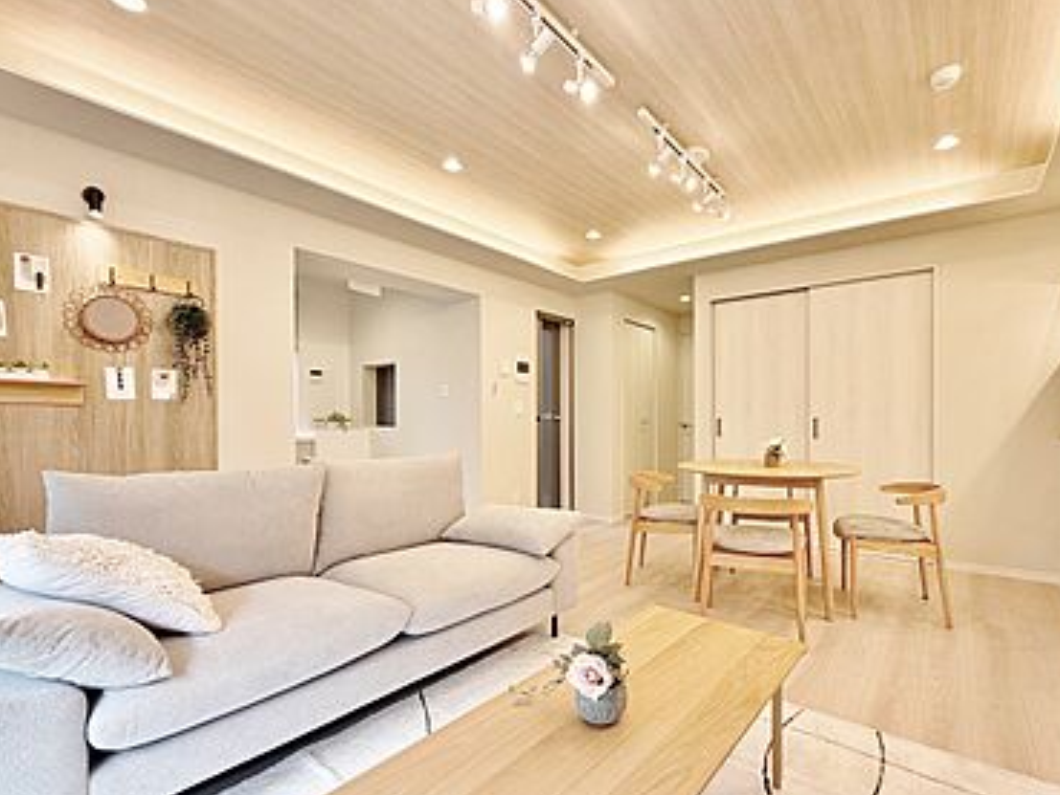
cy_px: 425
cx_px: 586
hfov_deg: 90.7
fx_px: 521
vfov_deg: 74.7
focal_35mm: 17
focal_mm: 2.22
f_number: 2.2
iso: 100
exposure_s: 1/99
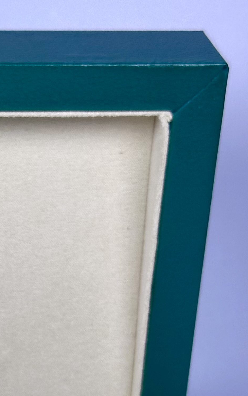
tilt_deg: -22.6
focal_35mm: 137
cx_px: -118
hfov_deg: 9.3
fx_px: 1481
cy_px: 421
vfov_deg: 14.9
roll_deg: -2.0
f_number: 1.78
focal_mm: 6.86
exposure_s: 1/121
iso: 50
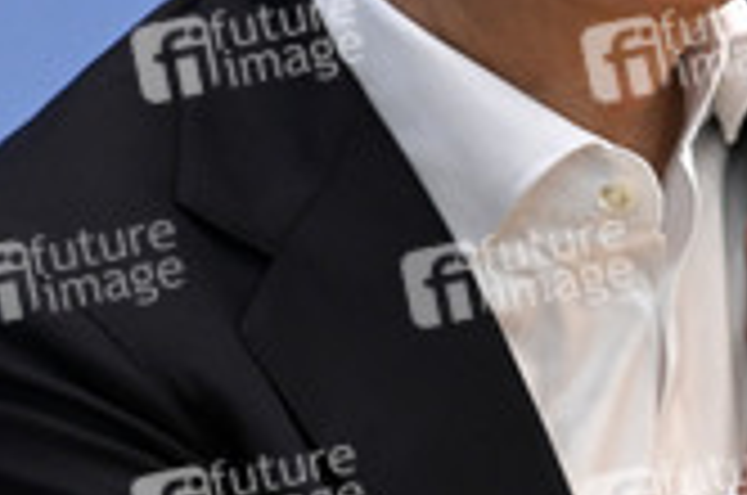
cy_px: -63
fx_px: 9858
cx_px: 578
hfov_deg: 4.3
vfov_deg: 2.9
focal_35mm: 476
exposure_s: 1/1000
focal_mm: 175
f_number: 5.6
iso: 4000
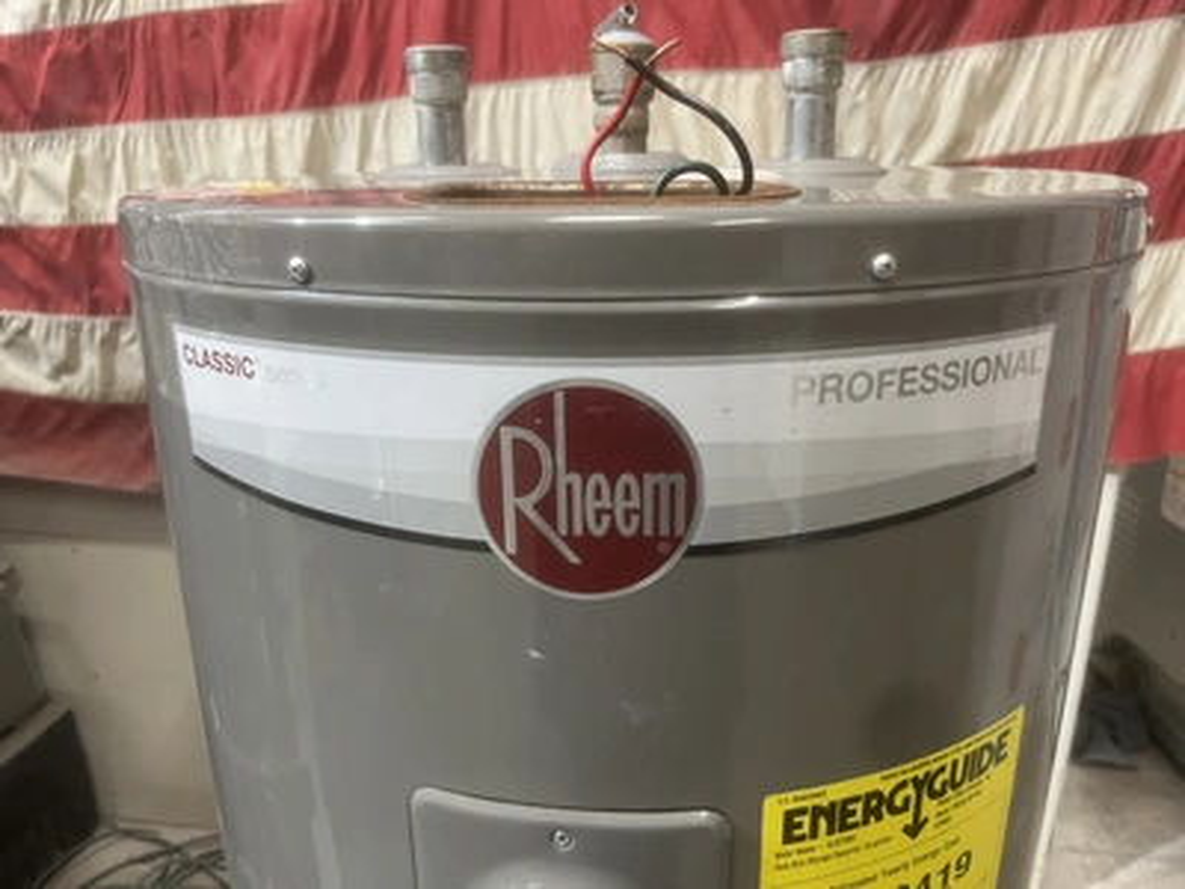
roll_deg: +1.1
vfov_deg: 53.1
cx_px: 592
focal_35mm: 26
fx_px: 890
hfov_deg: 67.3
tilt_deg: -19.1
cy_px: 444
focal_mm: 5.1
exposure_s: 1/60
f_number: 1.6
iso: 160
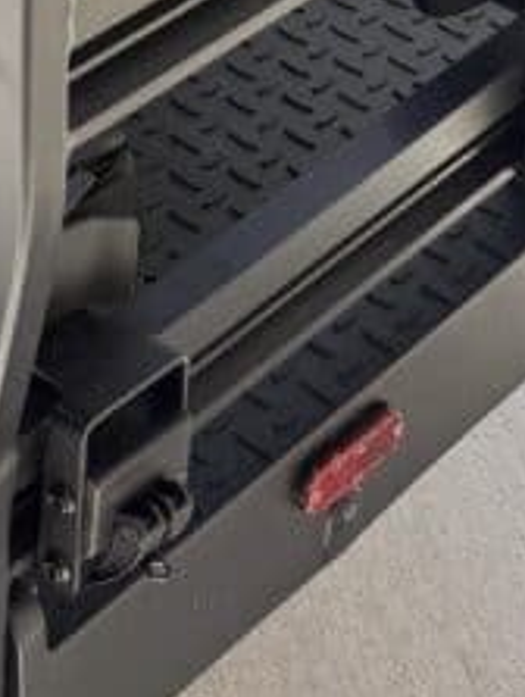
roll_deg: -2.9
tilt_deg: -15.8
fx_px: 2299
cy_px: -783
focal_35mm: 114
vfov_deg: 14.0
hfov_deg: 12.1
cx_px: -369
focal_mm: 6.76
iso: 100
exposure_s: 1/1271
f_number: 1.78
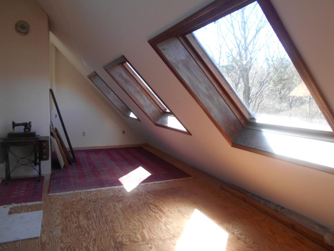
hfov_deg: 67.3
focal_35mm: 26
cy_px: 126
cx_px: 167
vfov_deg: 53.1
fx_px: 251
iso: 80
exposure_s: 1/80
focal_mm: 4.6
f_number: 3.2
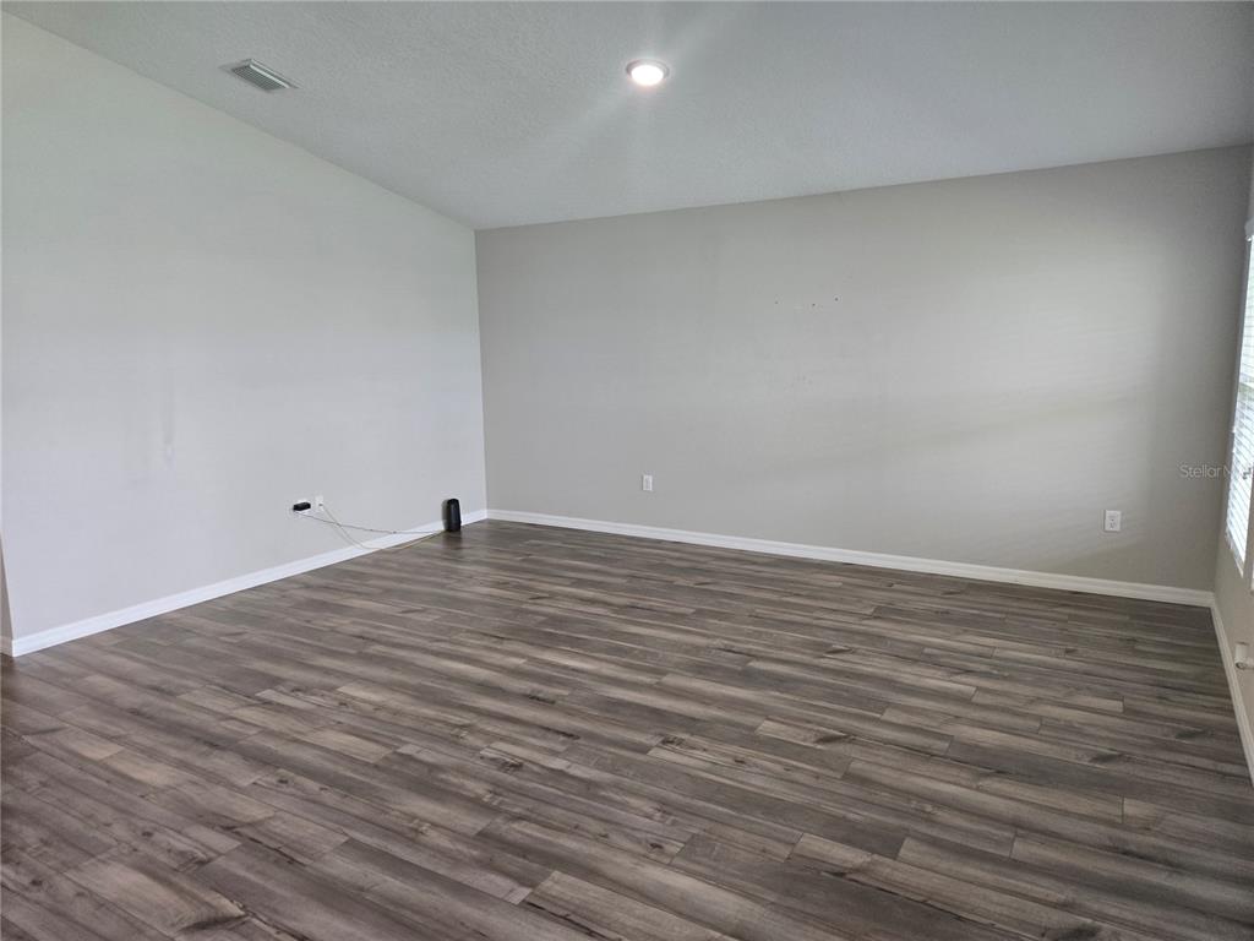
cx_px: 627
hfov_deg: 73.9
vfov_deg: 58.9
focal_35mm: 23
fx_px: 833
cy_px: 470
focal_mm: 5.4
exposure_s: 1/120
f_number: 1.8
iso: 200
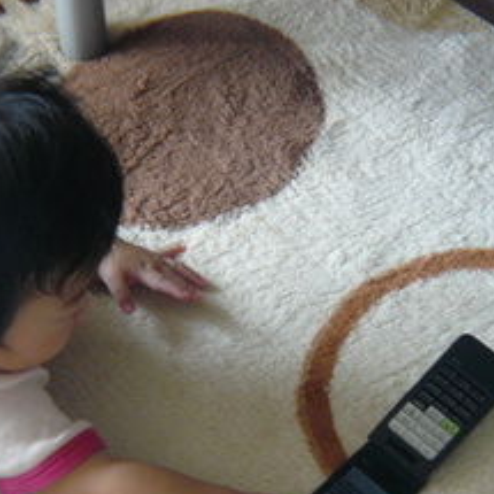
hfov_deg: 12.2
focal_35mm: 143
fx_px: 2309
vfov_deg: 12.2
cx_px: 165
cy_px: 322
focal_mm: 14.5
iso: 200
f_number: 3.2
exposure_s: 1/13
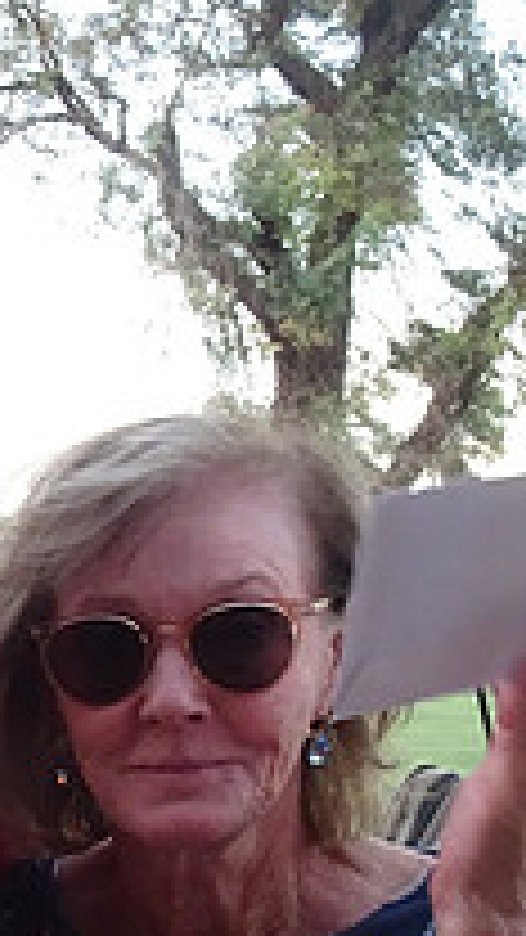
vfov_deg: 27.8
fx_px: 1810
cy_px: 866
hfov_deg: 14.7
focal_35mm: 73
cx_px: -396
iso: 400
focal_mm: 4.1
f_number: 3.5
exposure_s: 1/60
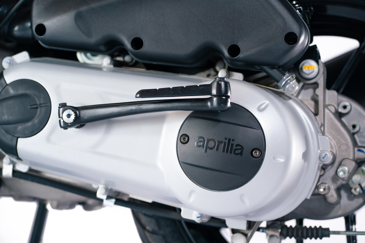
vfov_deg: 16.1
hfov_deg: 23.9
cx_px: 182
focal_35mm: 85
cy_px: 122
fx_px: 862
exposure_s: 1/125
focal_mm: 85
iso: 320
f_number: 4
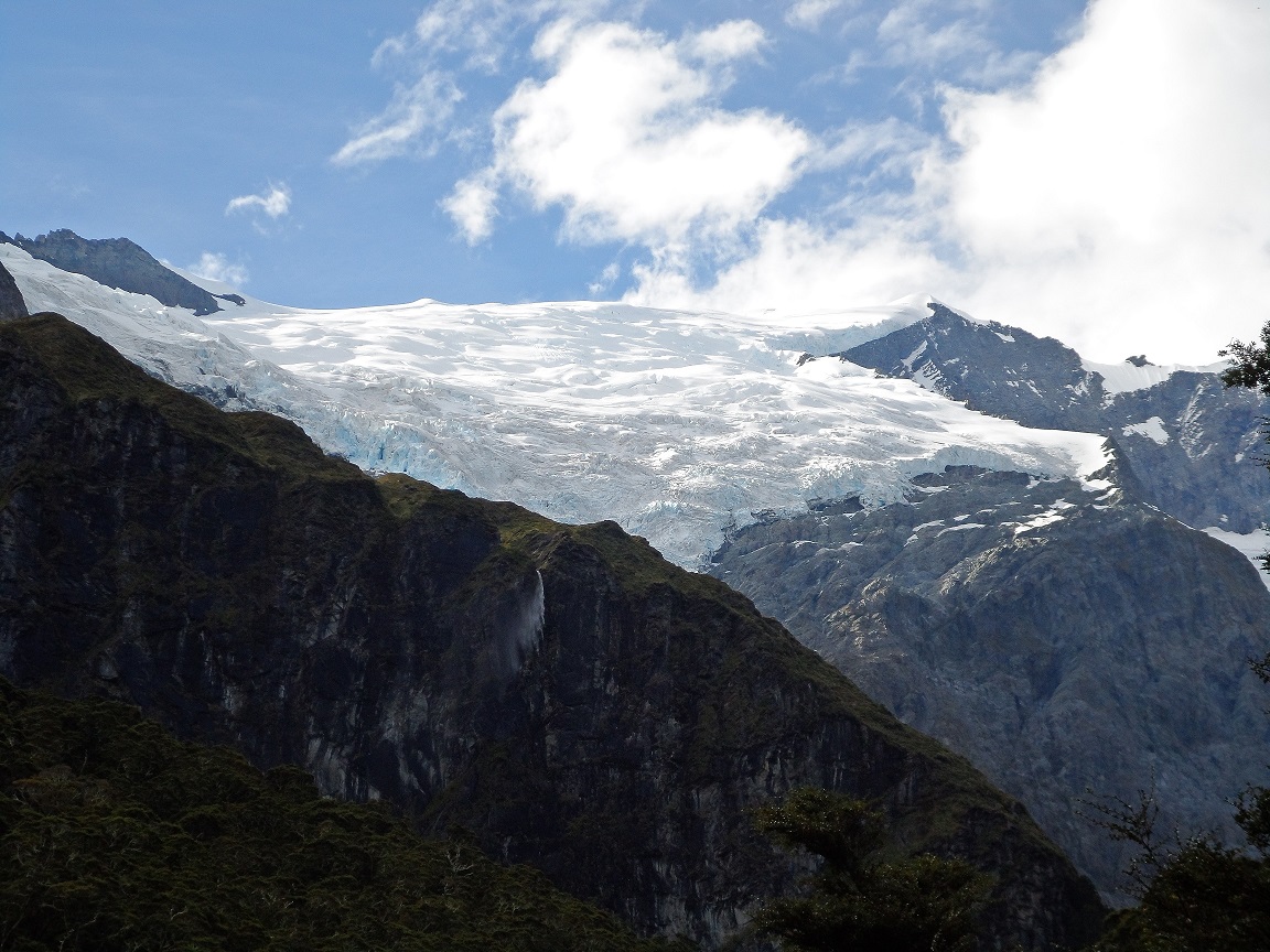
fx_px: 2458
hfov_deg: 29.0
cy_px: 476
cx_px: 635
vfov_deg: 21.9
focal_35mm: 67
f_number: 4.1
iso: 80
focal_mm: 12
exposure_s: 1/500
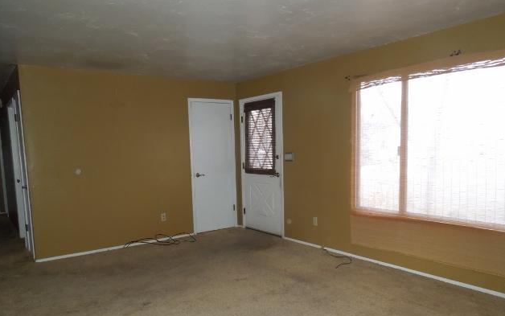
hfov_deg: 68.4
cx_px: 253
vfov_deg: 45.8
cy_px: 191
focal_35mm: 27
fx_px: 372
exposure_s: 1/30
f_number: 3.3
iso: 450
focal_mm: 4.5
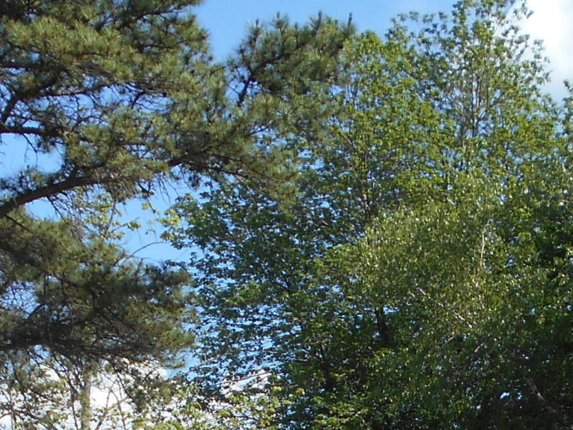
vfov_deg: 15.0
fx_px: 1457
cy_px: 722
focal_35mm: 88
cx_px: 395
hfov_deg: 22.1
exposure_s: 1/640
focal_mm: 4.6
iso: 80
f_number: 3.2
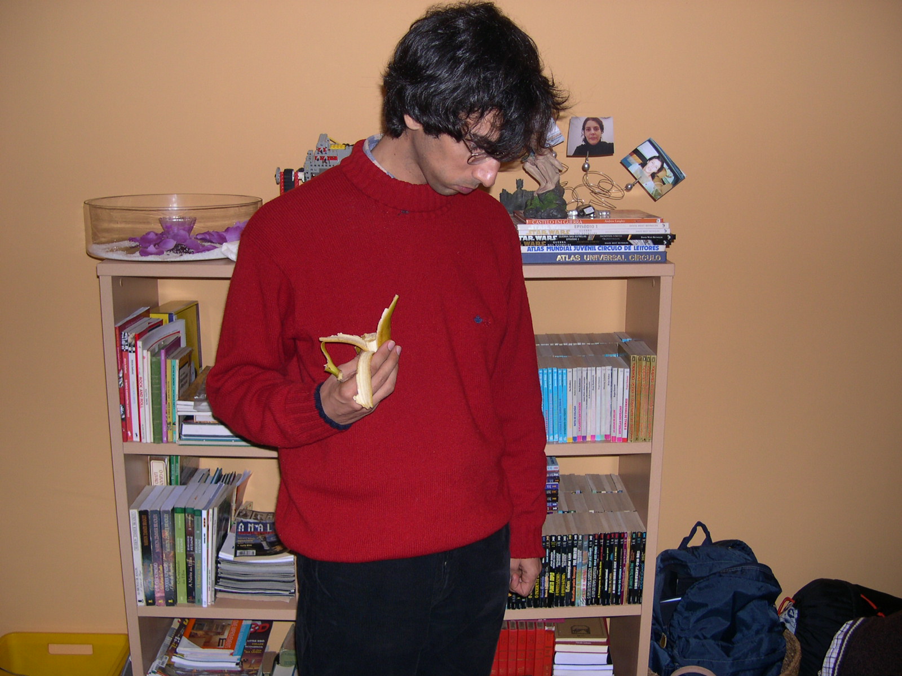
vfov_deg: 37.7
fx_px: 990
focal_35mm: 38
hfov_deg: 49.0
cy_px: 338
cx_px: 451
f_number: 2.8
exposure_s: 1/60
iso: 100
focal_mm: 8
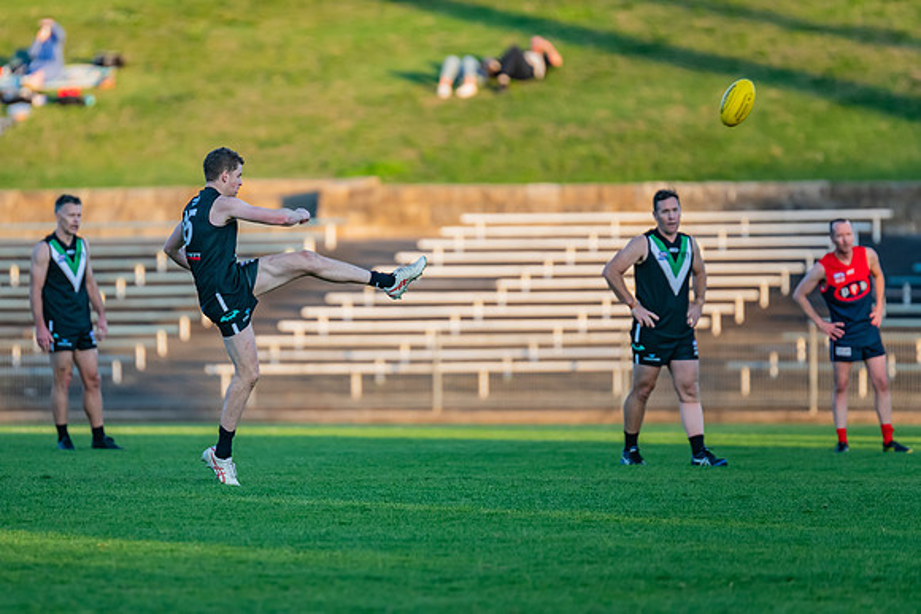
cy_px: 276
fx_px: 10334
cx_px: 305
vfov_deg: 3.4
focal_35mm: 404
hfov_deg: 5.1
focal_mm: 300
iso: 800
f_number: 3.2
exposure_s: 1/1600
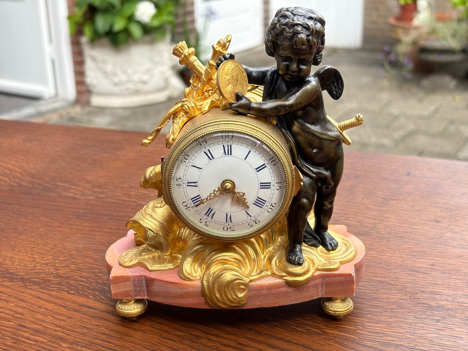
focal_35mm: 52
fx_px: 703
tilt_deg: -20.6
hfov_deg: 36.8
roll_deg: +1.5
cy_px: 176
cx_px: 234
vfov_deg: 28.0
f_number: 1.6
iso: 40
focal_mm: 5.96
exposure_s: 1/267
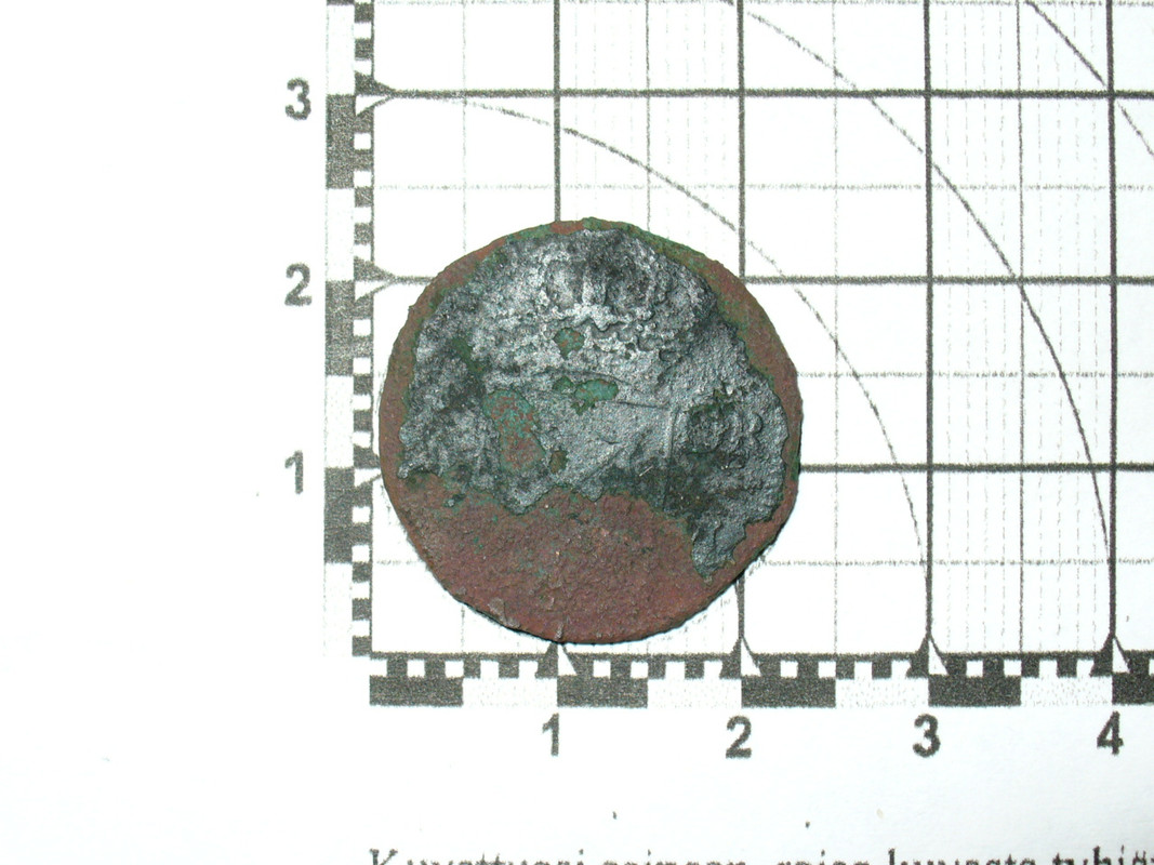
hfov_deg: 29.4
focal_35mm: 66
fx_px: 2200
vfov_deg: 22.2
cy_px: 432
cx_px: 577
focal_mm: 7.9
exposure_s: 1/30
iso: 80
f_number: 3
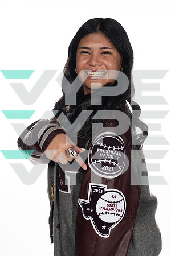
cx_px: 86
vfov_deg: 40.3
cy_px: 128
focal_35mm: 49
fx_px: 349
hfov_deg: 27.5
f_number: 6.3
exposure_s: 1/250
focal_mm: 49
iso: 400
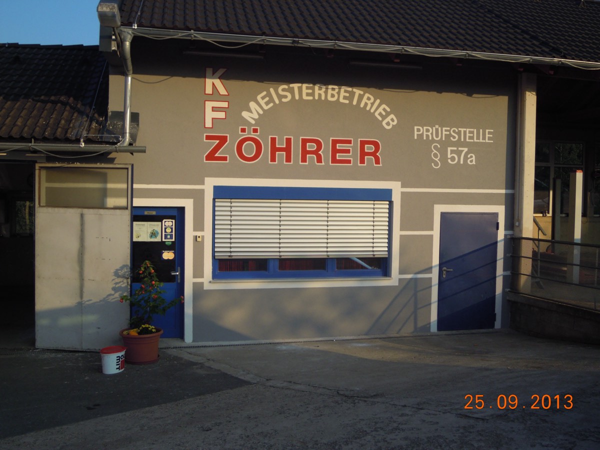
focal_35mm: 36
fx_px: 624
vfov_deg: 39.7
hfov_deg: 51.4
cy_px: 225
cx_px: 300
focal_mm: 6.4
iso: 100
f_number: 8.5
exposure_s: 1/160
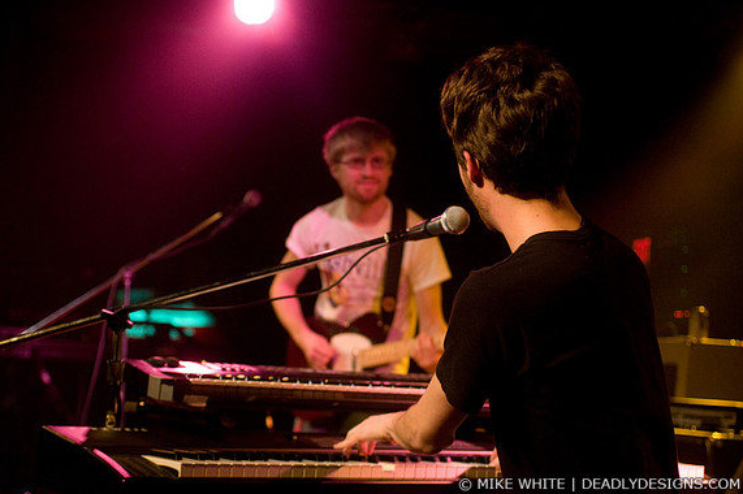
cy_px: 245
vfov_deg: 20.3
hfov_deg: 30.1
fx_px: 1382
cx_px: 370
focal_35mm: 67
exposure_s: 1/80
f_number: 2.8
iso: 1250
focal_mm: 44
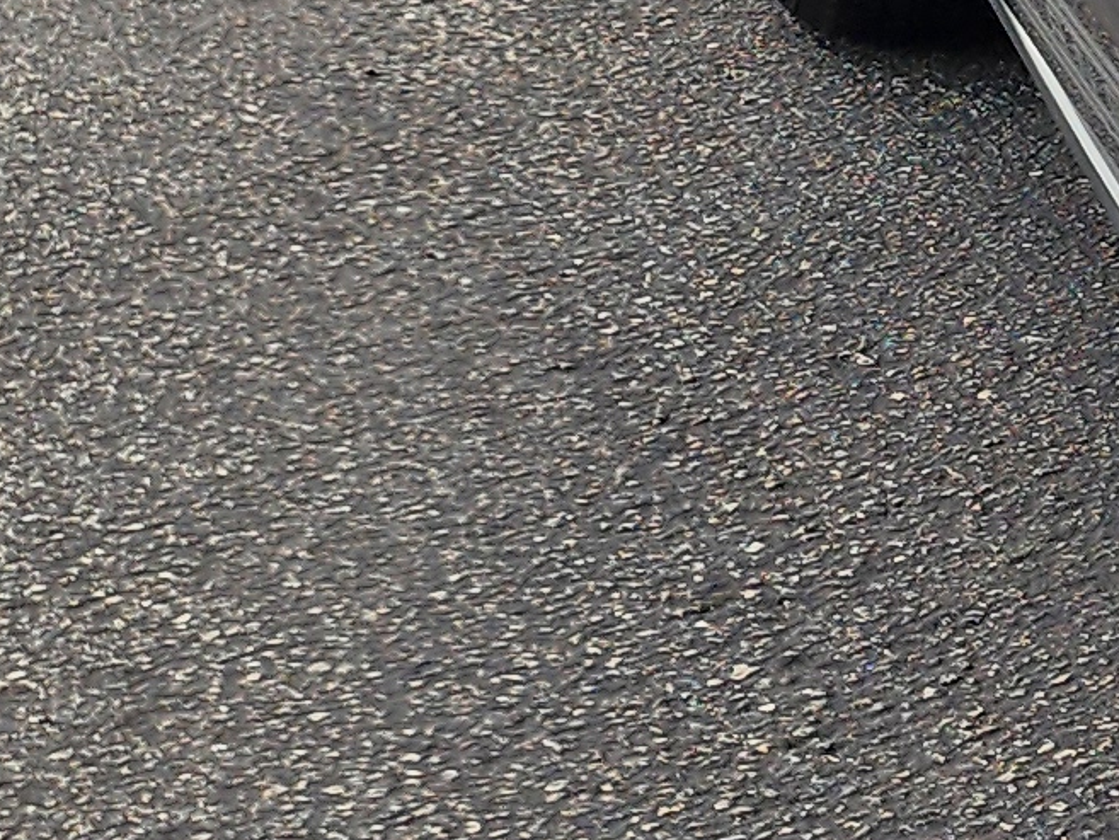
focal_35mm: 140
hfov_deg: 10.6
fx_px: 4526
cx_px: 3170
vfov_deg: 10.6
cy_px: 204
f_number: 1.8
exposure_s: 1/180
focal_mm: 6.4
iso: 20
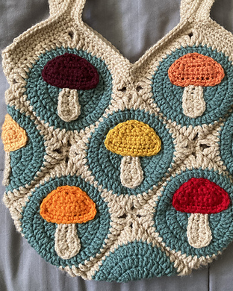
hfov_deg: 42.1
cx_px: 134
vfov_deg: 51.3
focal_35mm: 35
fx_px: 302
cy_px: 120
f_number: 1.8
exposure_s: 1/47
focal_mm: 3.99
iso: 320
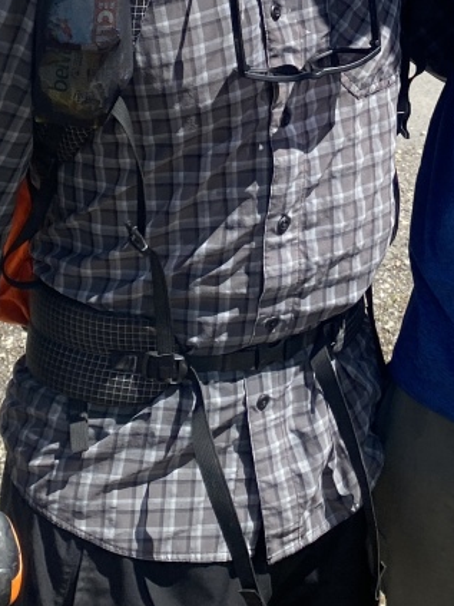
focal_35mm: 84
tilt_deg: -4.4
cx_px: 392
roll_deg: -2.3
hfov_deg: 17.3
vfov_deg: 21.8
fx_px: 1470
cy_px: -100
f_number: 1.8
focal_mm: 4.25
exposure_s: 1/2105
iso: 32
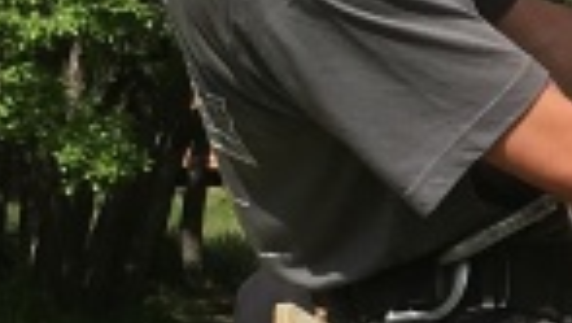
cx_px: 1167
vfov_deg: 5.5
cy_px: 171
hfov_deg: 9.2
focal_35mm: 220
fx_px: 3340
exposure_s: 1/1282
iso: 25
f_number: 2.2
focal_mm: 4.15
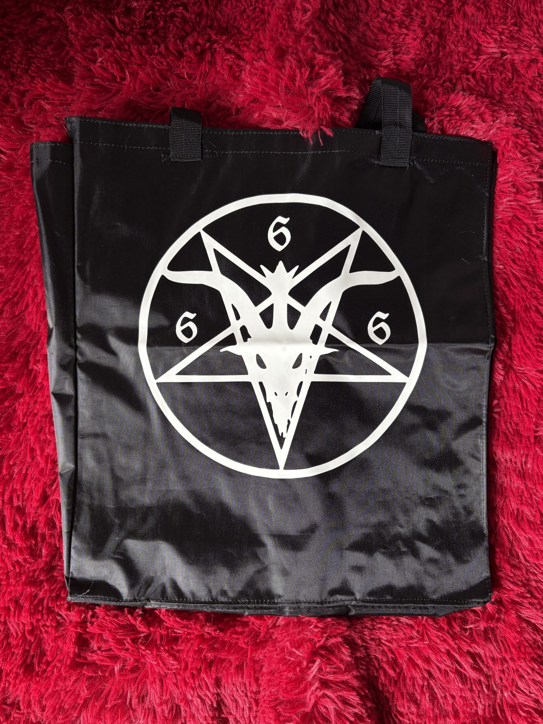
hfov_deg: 53.1
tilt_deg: -88.6
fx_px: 544
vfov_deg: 67.3
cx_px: 272
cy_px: 362
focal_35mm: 26
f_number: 1.6
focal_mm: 5.96
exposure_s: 1/121
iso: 64
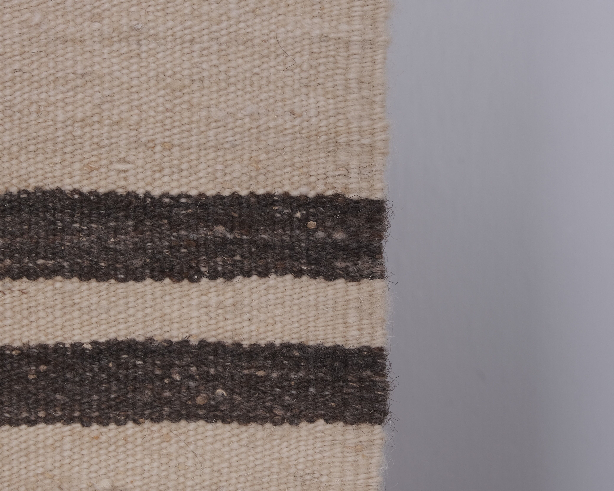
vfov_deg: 13.2
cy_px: 266
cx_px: 307
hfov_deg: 16.4
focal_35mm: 117
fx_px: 2126
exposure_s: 1/160
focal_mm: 55
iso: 160
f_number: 11
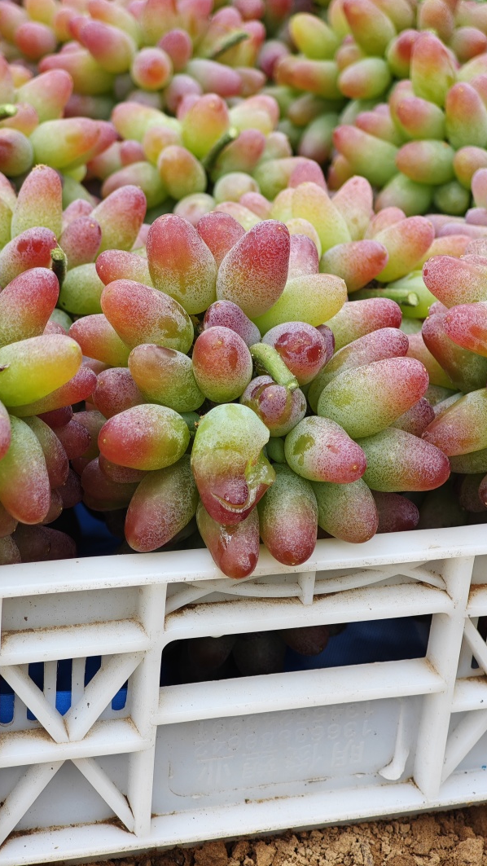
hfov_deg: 14.7
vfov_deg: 25.9
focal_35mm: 82
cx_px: 200
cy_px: 432
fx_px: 1882
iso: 200
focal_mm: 12.28
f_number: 1.8
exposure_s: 1/100
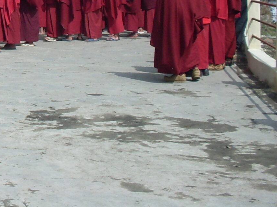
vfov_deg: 12.4
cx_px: -138
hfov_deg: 15.9
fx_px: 912
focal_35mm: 114
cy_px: -93
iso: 80
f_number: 8.4
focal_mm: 6.3
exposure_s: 1/250
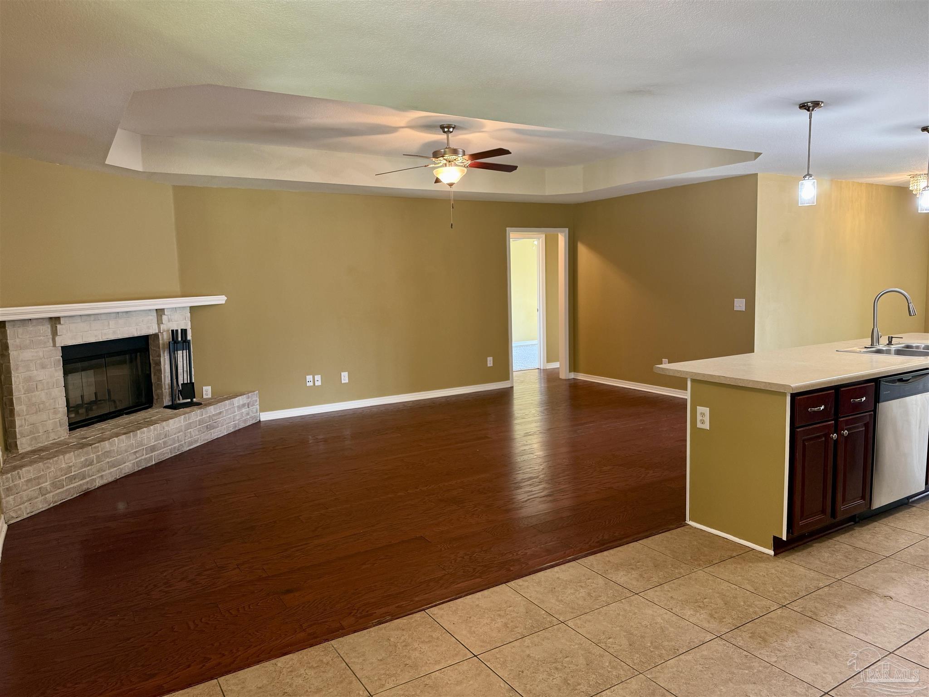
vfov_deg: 56.8
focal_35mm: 24
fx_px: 644
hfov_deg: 71.6
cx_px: 464
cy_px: 348
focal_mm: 6.76
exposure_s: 1/60
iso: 125
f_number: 1.78
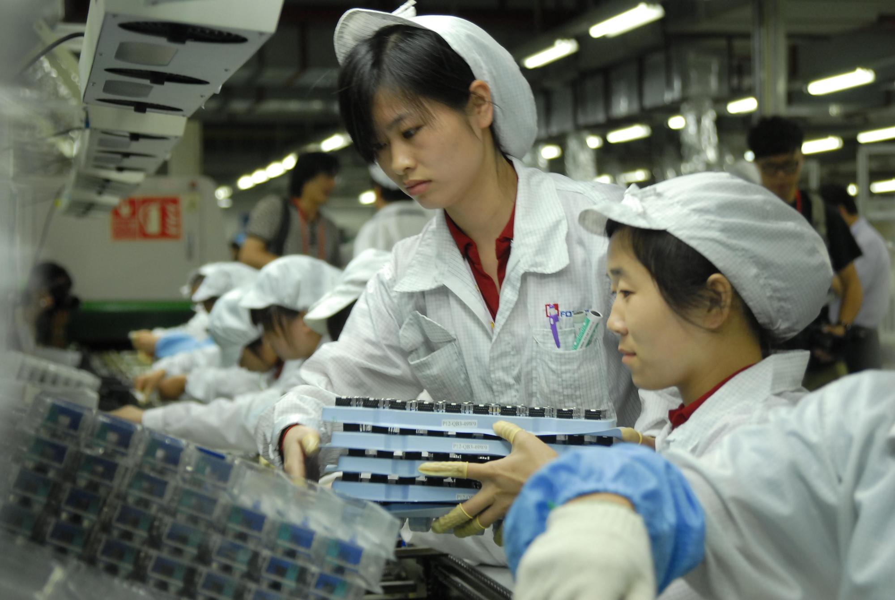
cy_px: 300
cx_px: 448
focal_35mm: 78
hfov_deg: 26.0
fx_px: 1942
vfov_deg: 17.5
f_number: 3.8
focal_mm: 52
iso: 400
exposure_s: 1/60
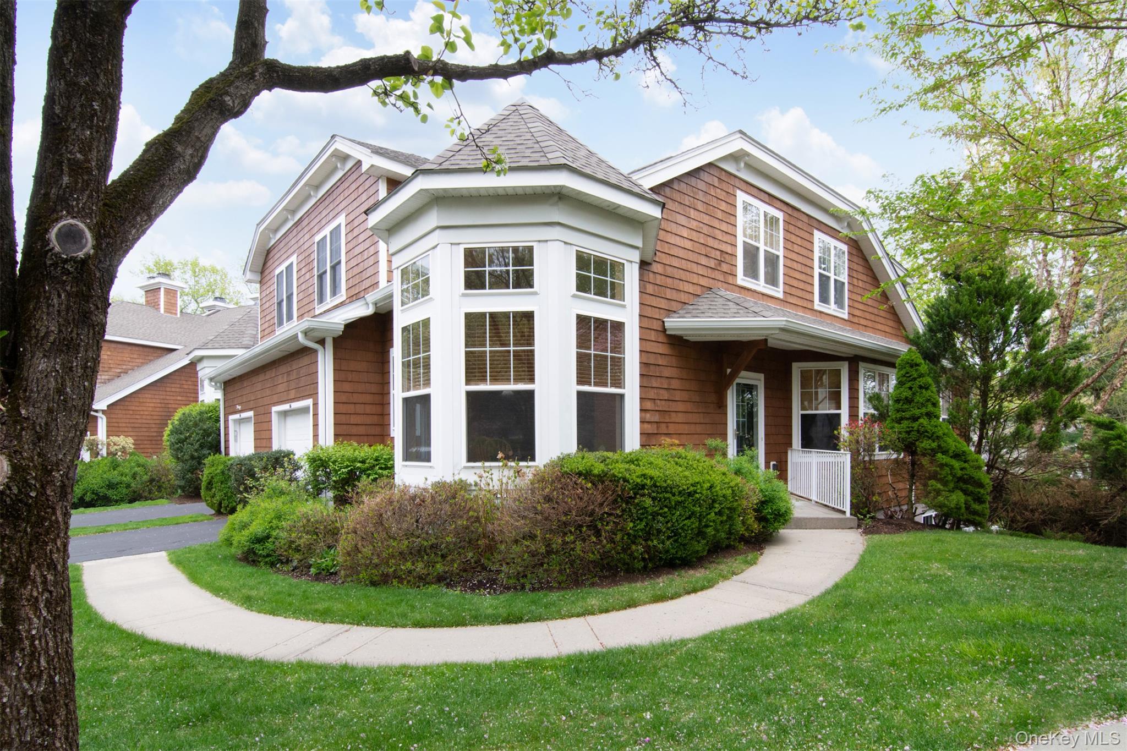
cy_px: 376
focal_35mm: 16
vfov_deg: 72.0
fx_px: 516
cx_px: 564
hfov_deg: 95.0
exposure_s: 1/125
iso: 640
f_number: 14
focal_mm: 11
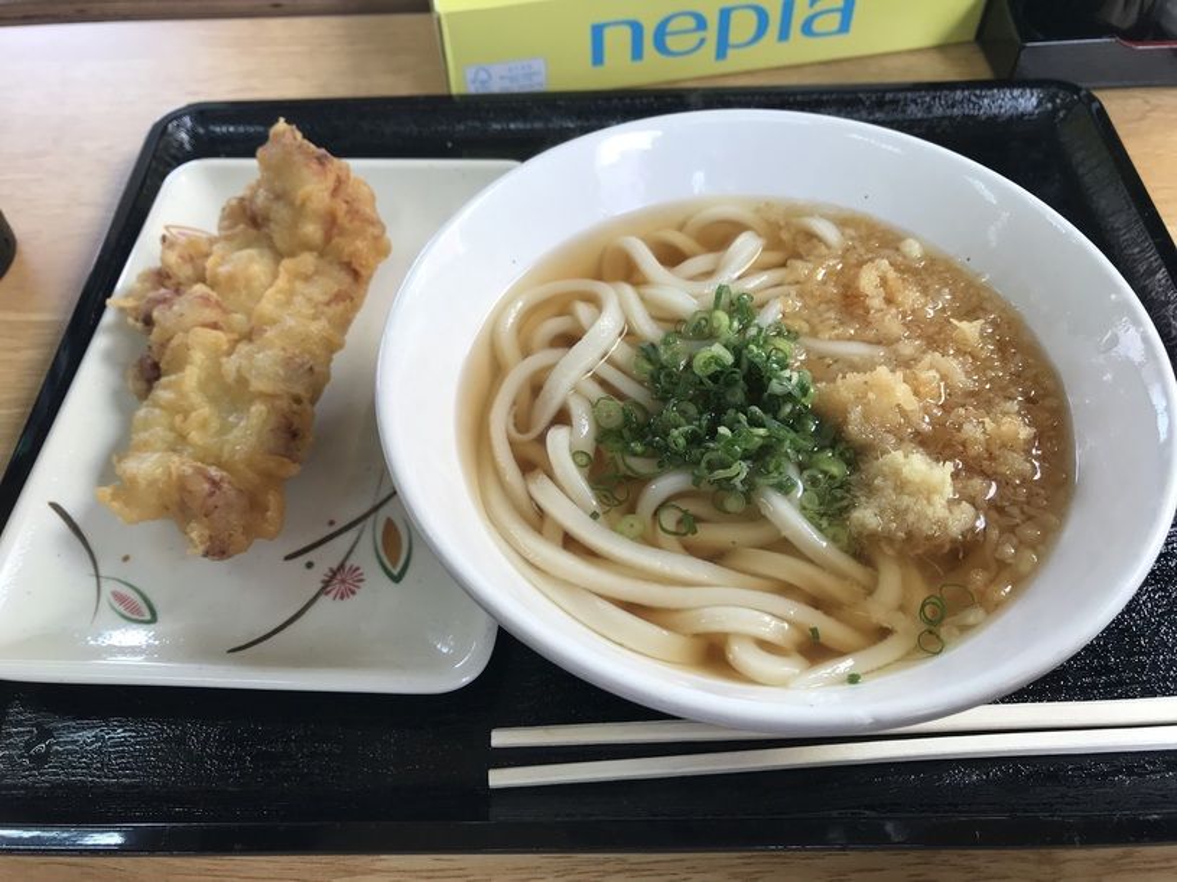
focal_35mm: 28
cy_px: 441
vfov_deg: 49.7
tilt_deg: -52.9
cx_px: 588
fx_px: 952
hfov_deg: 63.5
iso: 32
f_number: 1.8
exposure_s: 1/120
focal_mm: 3.99
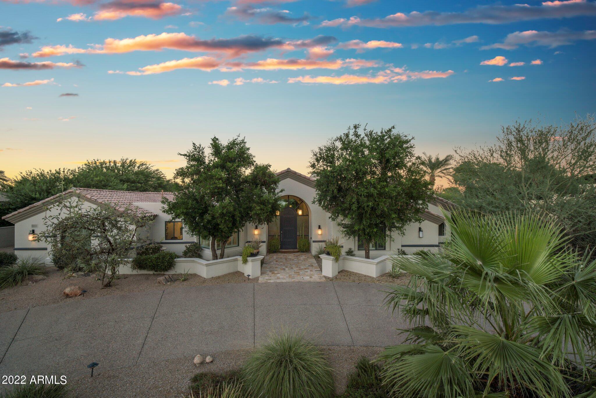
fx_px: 248
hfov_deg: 100.4
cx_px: 298
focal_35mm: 15
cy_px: 199
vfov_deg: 77.3
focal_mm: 15
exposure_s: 1/15
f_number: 13
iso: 400
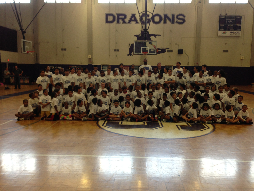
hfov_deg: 55.4
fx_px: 242
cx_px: 127
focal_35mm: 33
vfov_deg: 42.9
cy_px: 96
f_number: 2.4
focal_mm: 4.13
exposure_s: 1/20
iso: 80
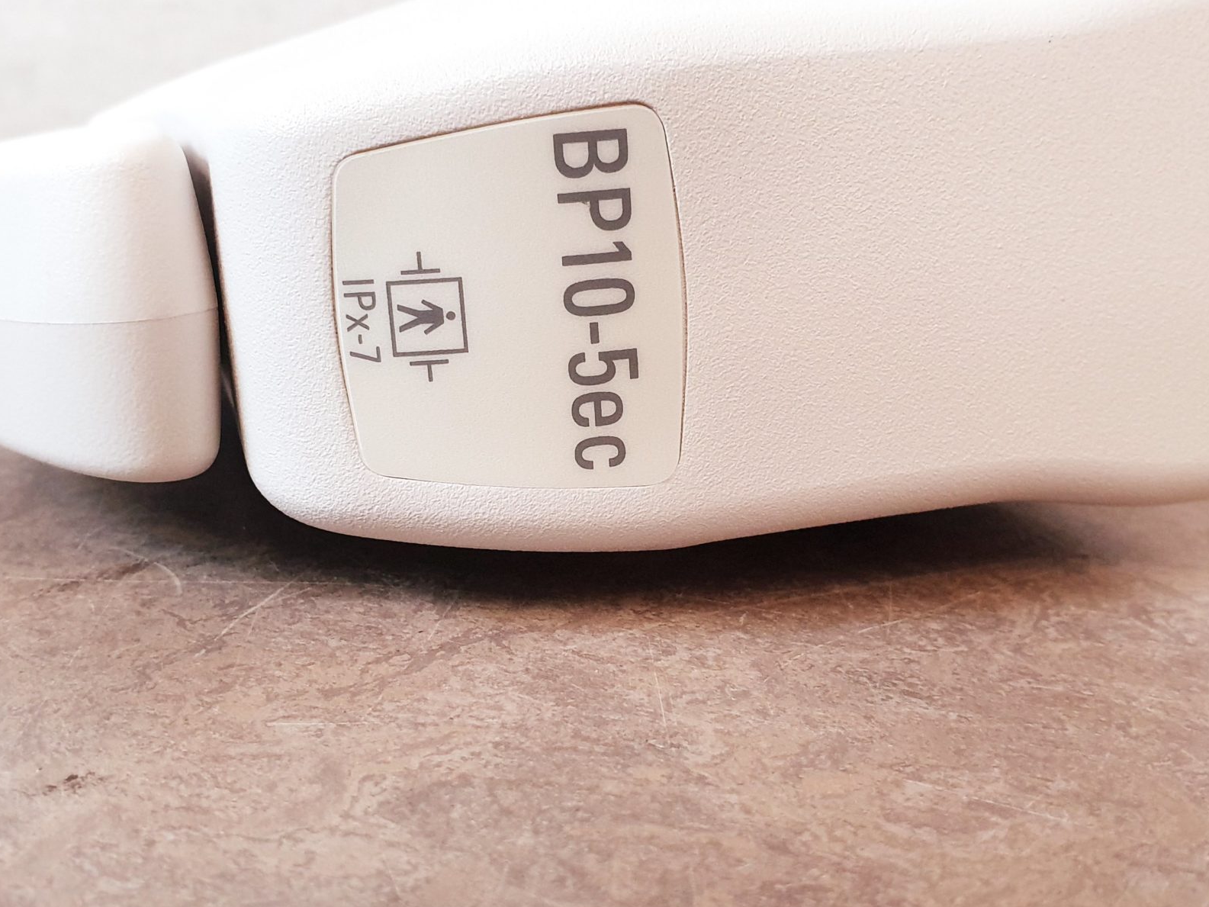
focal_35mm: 42
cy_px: 413
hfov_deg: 44.8
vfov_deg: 34.3
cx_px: 590
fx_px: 1467
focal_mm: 4.3
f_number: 2.4
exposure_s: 1/33
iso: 320
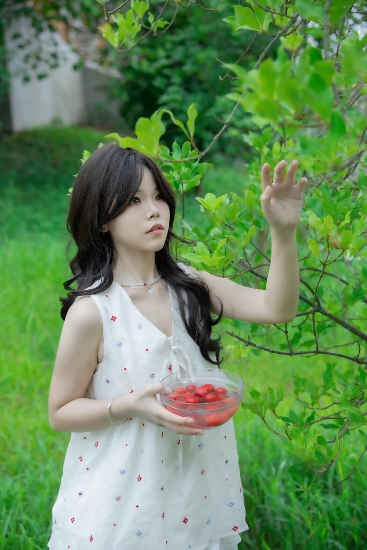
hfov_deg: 28.1
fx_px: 734
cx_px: 184
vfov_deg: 41.1
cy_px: 275
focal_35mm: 48
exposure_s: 1/125
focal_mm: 48
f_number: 3.2
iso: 200
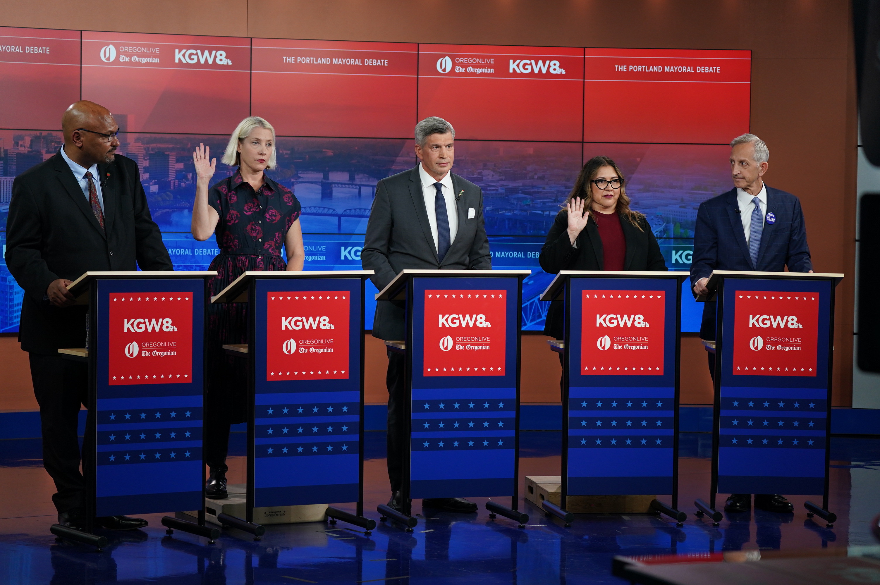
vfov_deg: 13.7
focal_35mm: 100
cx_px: 440
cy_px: 292
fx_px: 2442
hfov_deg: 20.4
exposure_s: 1/100
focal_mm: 100
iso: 1000
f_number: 5.6
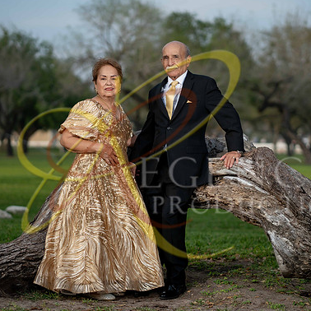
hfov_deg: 15.7
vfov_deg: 15.7
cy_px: 155
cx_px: 175
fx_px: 1128
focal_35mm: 111
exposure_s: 1/2000
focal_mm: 85
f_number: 2.2
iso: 200
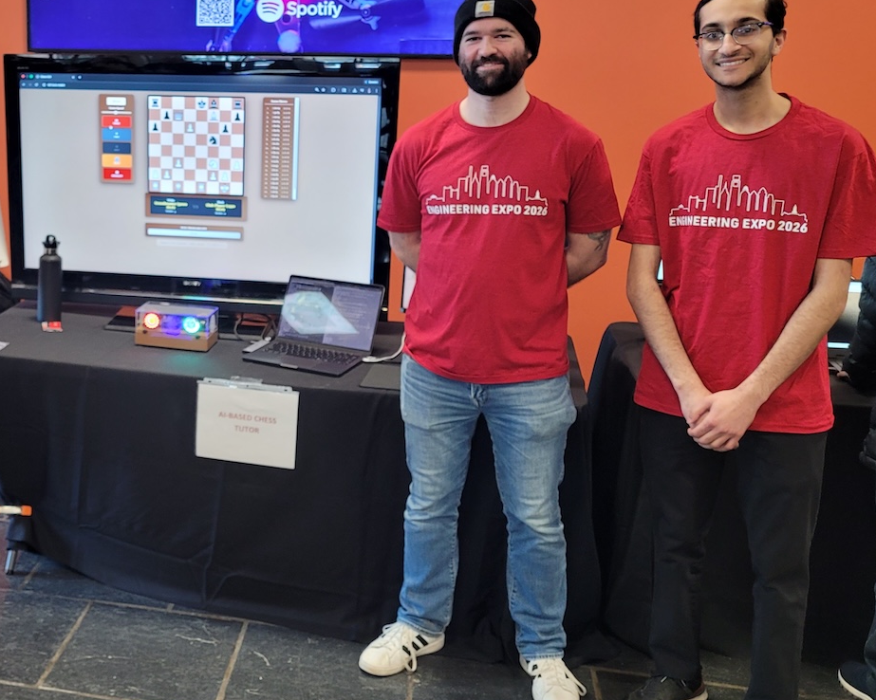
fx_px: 1141
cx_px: 161
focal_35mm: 44
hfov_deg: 40.1
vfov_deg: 34.1
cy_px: 291
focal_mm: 5.4
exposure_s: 1/40
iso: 200
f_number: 1.8
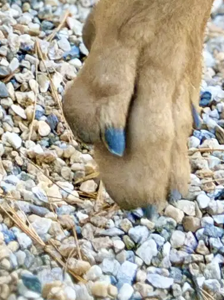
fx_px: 2098
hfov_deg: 6.0
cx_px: -170
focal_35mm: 243
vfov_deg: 7.8
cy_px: -319
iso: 100
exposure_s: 1/596
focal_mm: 6.76
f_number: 1.78
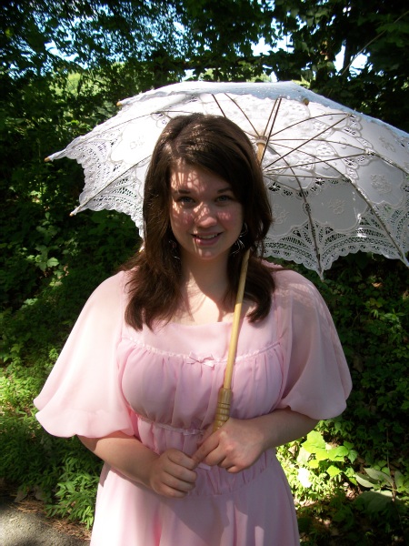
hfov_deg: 44.2
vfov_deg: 56.8
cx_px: 204
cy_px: 273
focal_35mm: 32
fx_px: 504
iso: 80
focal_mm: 5.7
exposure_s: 1/200
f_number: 2.9
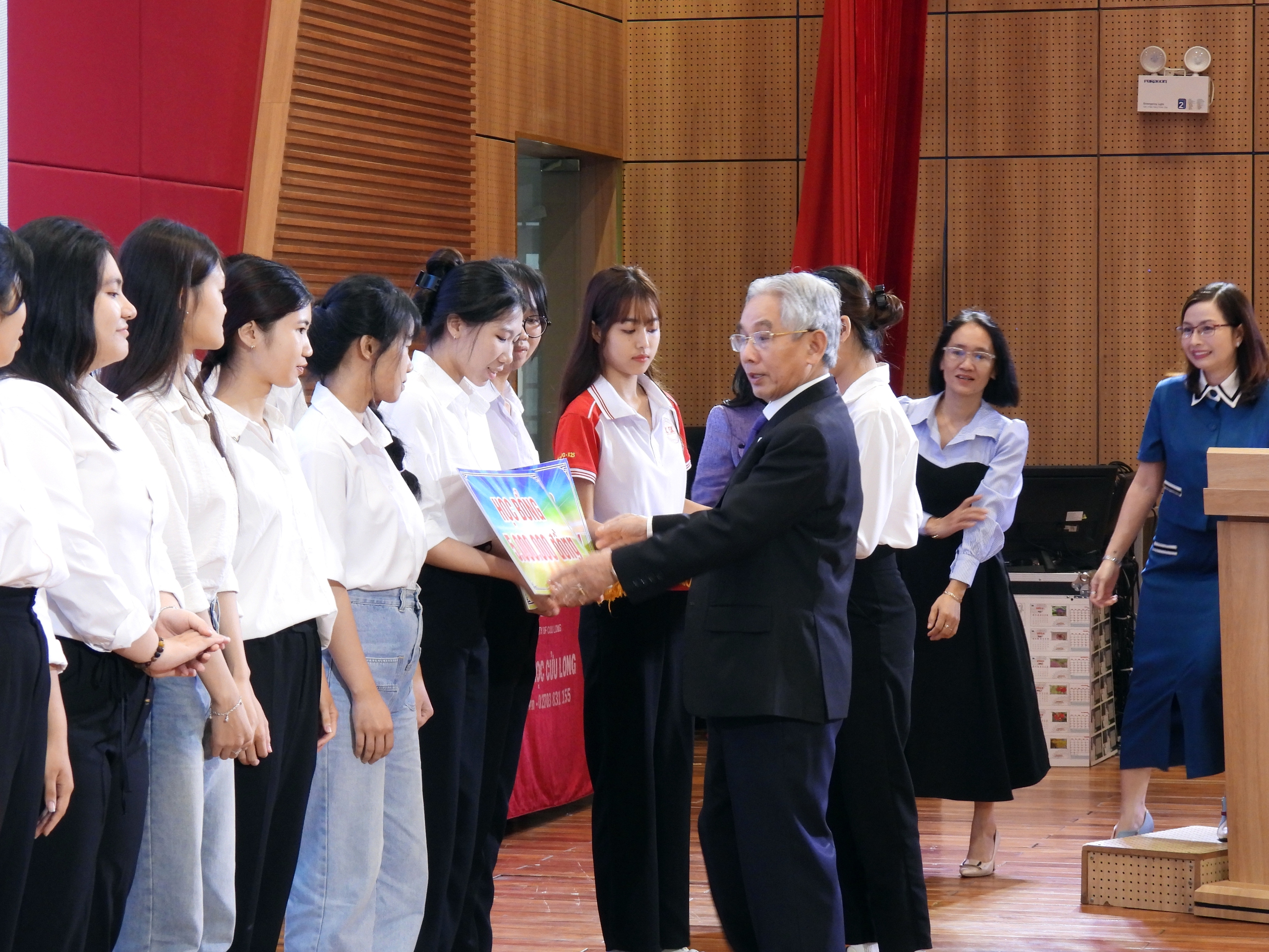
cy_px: 476
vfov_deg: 14.1
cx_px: 634
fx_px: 3849
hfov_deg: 18.7
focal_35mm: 105
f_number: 4
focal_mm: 18.7
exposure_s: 1/40
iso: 400
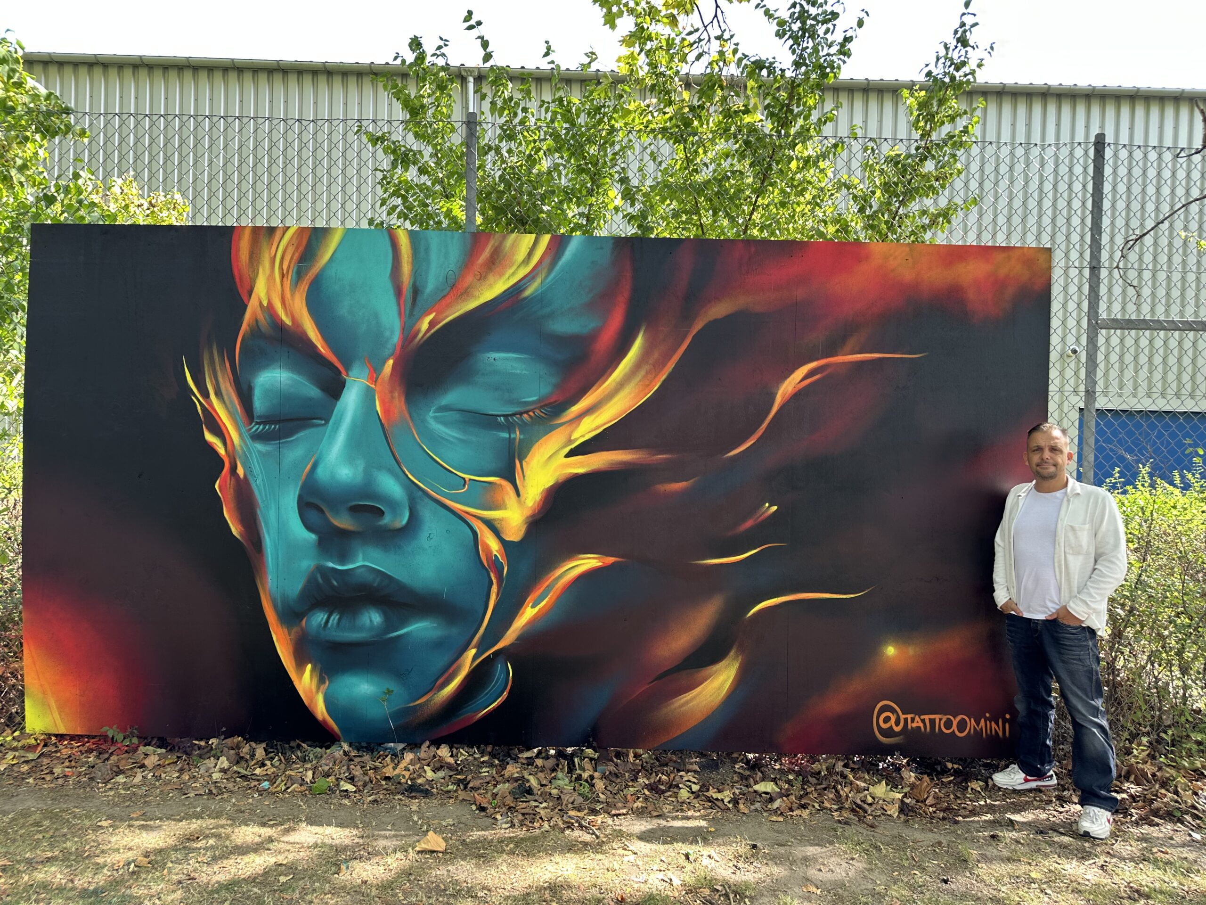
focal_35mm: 24
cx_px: 603
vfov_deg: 56.8
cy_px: 452
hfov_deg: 71.6
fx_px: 836
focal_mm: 6.86
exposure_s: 1/129
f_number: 1.78
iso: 80
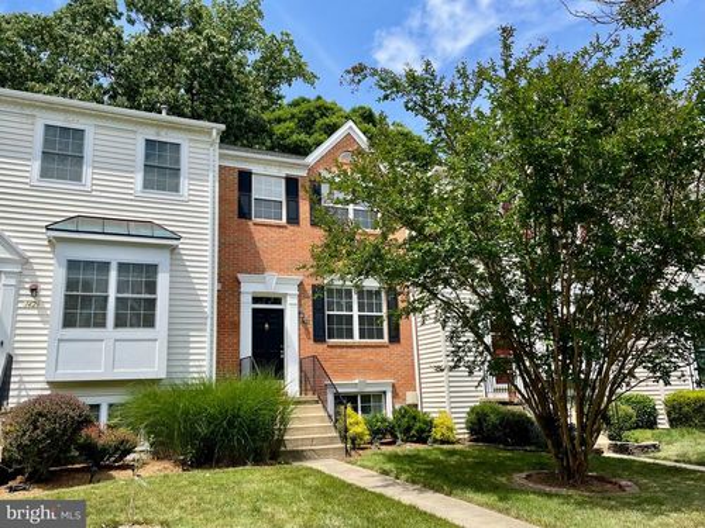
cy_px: 264
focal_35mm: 26
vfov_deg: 53.1
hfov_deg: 67.3
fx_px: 530
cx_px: 352
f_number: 1.6
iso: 32
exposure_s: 1/2882
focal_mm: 4.2
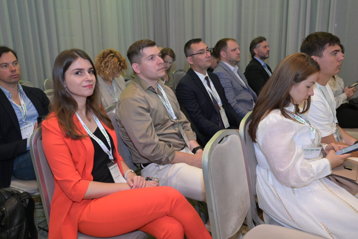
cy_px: 120
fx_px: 328
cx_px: 179
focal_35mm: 33
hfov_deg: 57.2
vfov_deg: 40.0
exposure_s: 1/60
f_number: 5
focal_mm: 33
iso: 2200
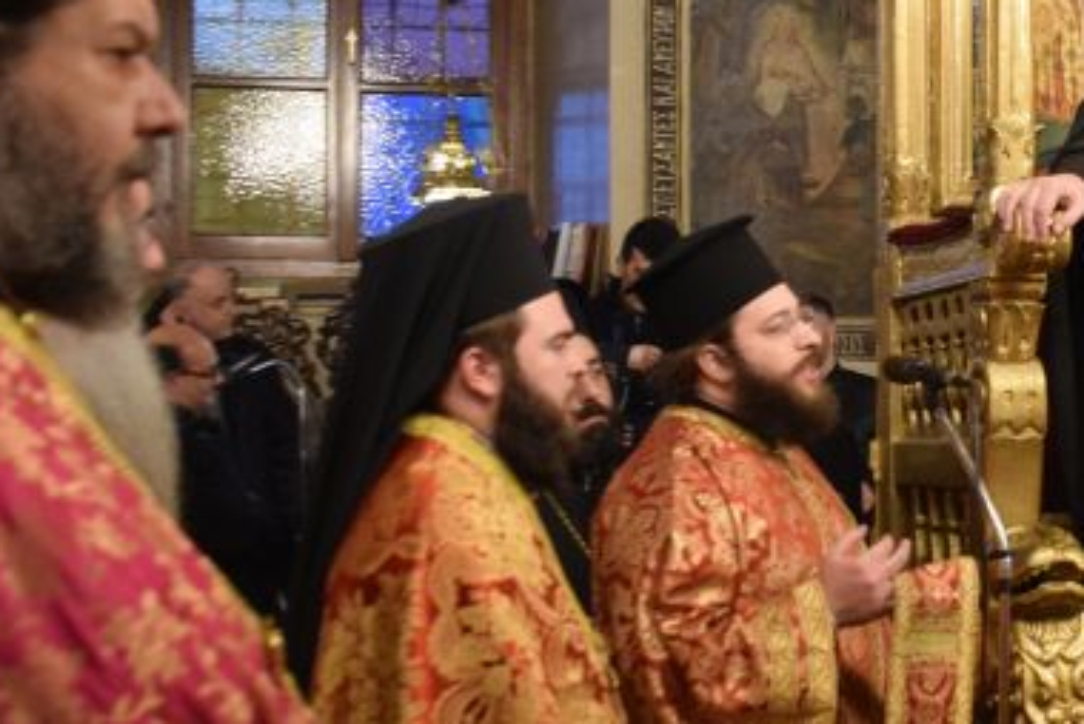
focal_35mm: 71
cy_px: 398
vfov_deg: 19.2
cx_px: 1167
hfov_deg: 26.4
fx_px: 2139
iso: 1800
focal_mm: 18
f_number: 3.5
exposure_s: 1/60
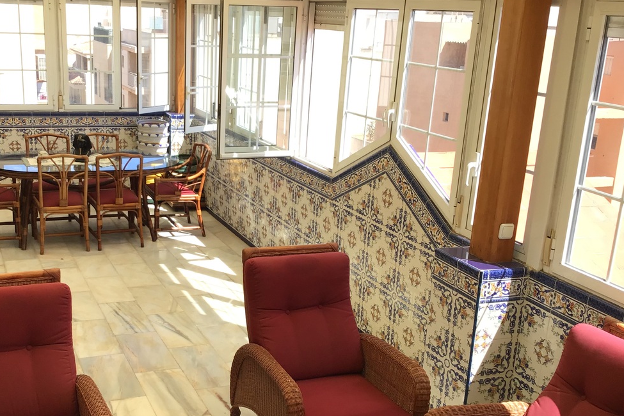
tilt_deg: -15.4
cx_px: 210
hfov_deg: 44.8
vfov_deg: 31.1
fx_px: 745
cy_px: 244
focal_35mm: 43
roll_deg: -2.4
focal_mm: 3.3
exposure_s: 1/431
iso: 25
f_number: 2.4
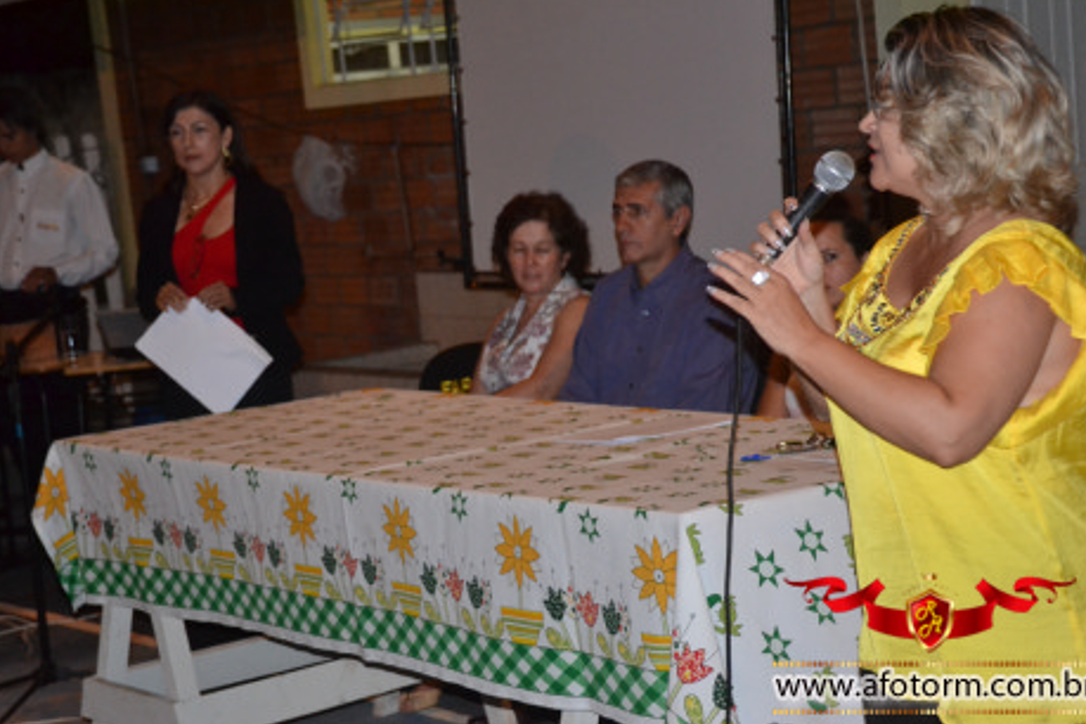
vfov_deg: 16.1
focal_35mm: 85
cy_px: 342
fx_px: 2564
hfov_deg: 23.9
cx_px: 518
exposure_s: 1/60
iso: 3200
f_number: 5
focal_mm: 52
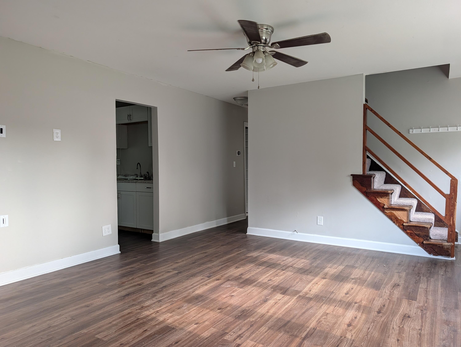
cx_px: 230
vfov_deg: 56.9
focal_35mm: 24
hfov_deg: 71.5
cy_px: 174
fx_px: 320
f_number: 1.68
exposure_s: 1/143
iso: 239
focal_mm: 6.9
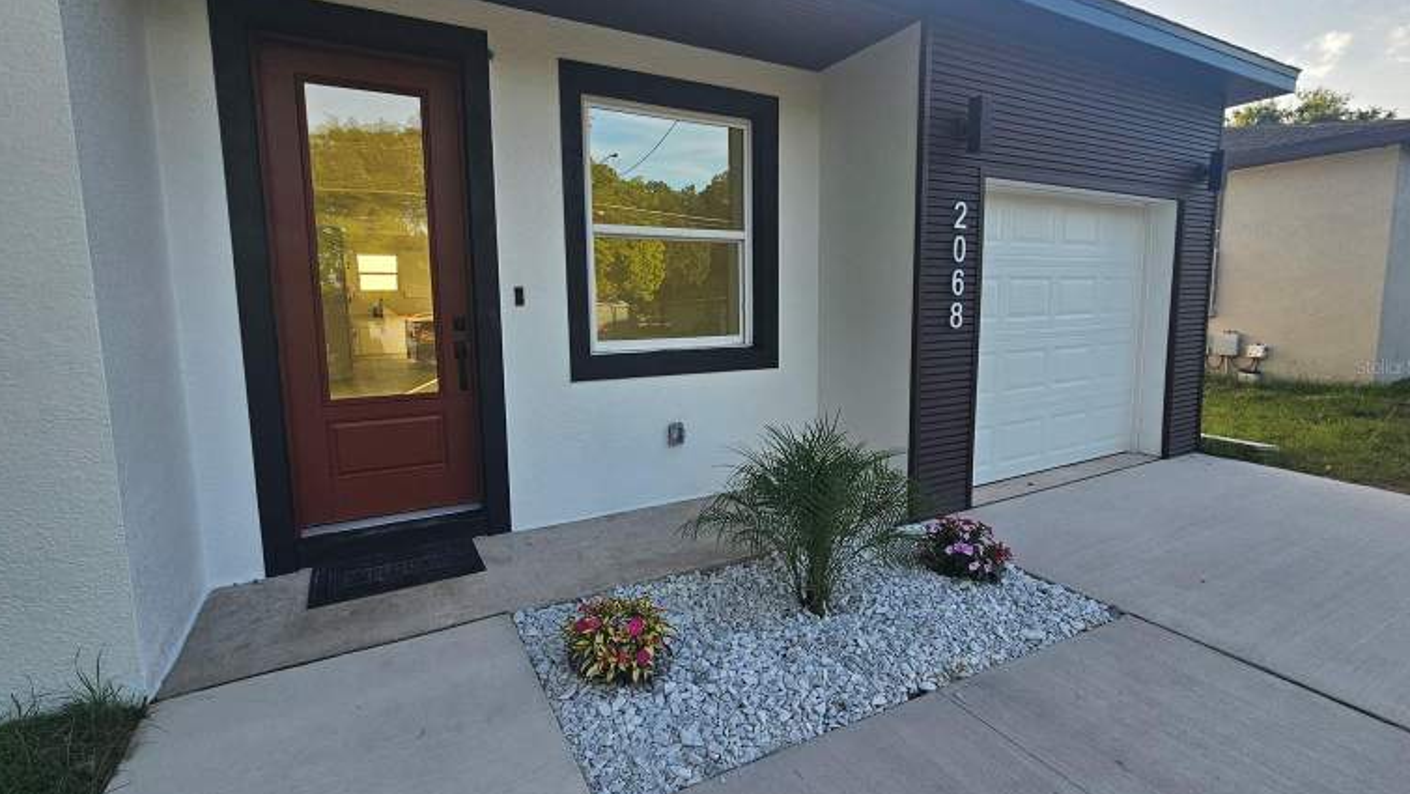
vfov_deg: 70.5
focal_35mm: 15
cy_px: 366
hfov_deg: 103.0
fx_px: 561
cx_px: 697
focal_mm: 2.2
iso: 50
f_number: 2.2
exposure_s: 1/322
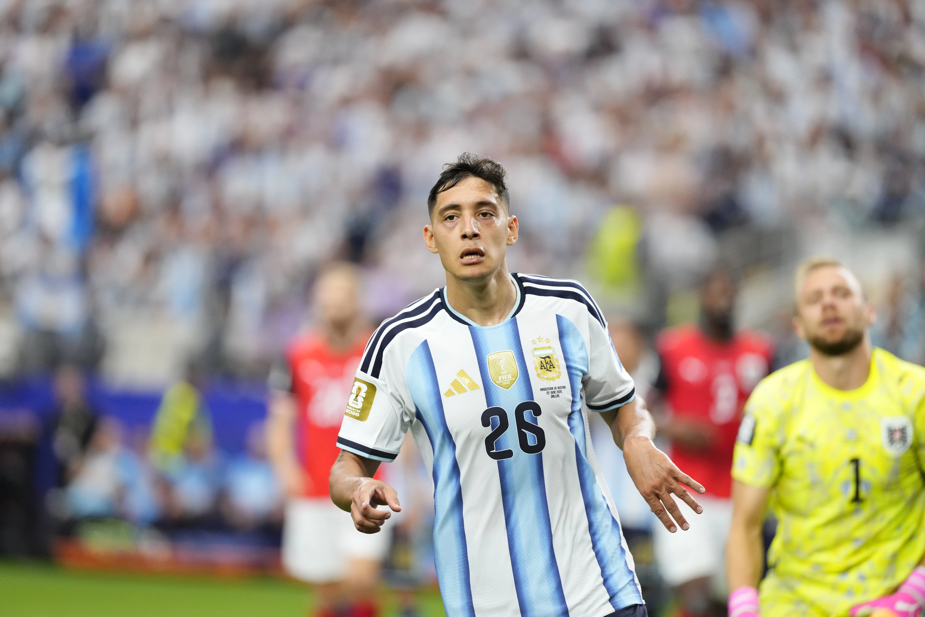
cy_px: 308
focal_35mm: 300
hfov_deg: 6.9
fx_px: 7708
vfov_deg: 4.6
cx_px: 462
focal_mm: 300
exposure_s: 1/2000
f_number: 2.8
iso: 3200
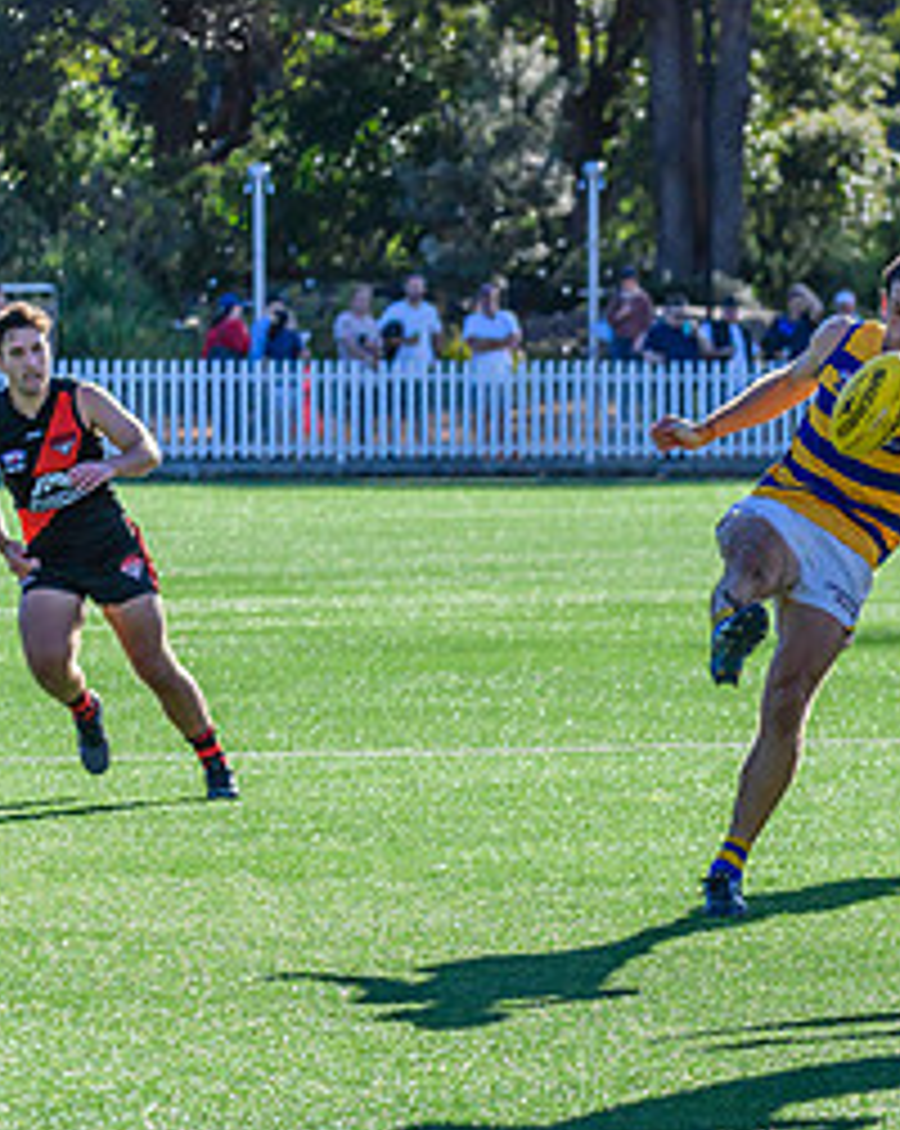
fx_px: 11548
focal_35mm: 346
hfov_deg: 4.4
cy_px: 718
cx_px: 1339
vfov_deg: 5.6
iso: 800
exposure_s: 1/2000
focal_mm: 150
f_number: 7.1
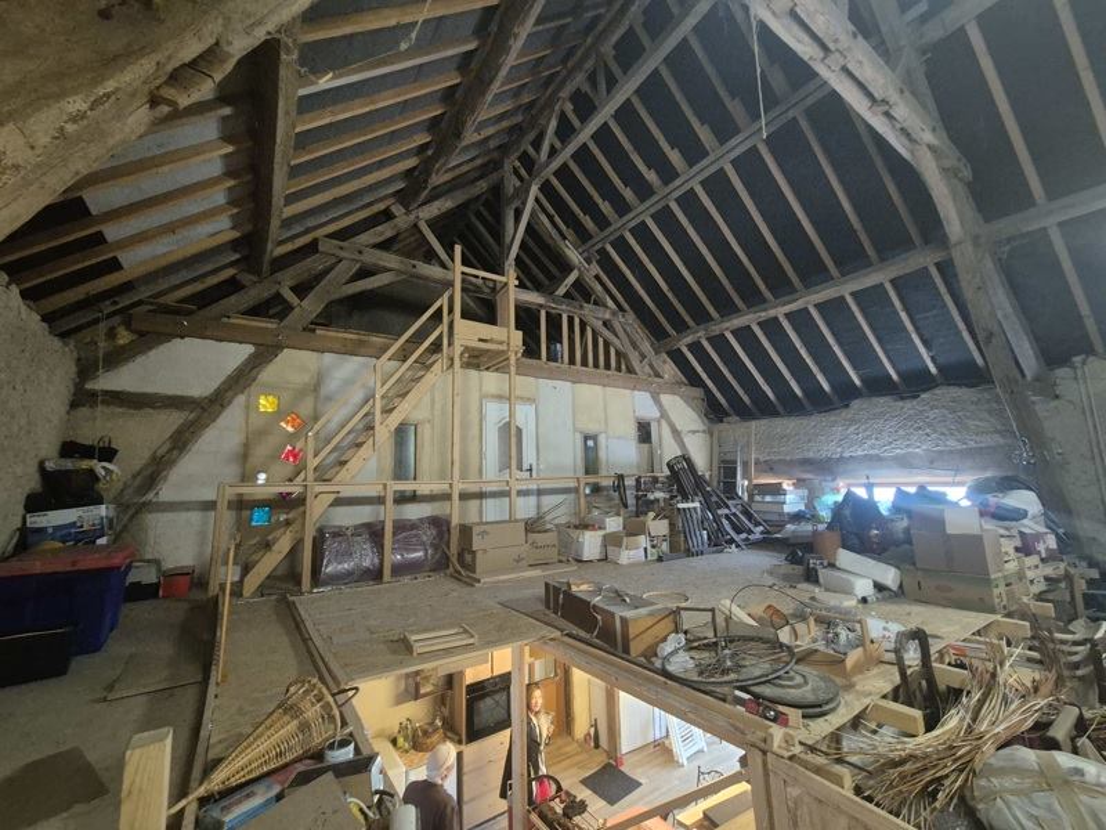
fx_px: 415
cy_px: 415
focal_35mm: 13
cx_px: 553
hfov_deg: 106.2
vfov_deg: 89.9
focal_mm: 2.2
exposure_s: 1/33
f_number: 2.2
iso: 1600
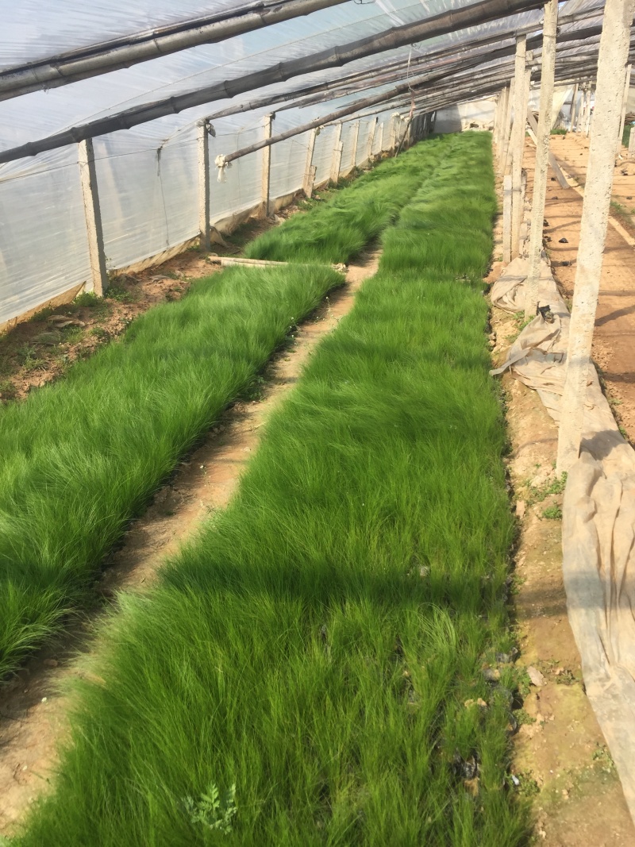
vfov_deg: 61.7
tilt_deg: -22.5
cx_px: 318
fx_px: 709
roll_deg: +2.1
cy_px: 424
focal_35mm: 29
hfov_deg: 48.2
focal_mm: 4.15
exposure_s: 1/1068
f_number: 2.2
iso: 32
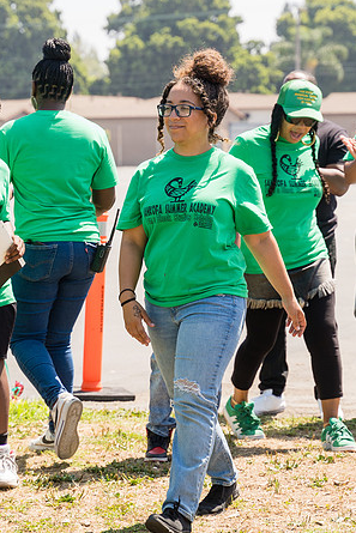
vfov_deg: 13.9
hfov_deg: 9.3
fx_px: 2179
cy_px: 189
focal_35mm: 147
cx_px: 159
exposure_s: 1/400
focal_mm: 75
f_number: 4
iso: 100
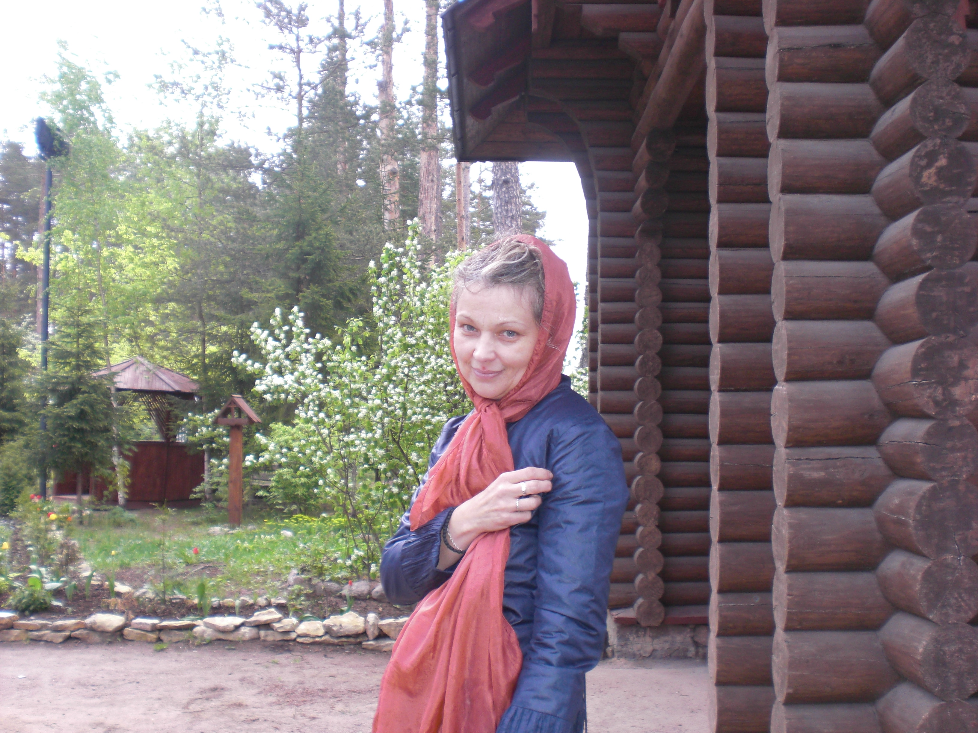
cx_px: 489
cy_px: 366
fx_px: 1074
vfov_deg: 37.7
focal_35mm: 38
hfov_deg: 49.0
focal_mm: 6.3
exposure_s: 1/80
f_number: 3.1
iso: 100
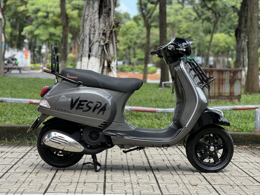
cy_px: 98
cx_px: 130
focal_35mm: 77
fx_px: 578
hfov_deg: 25.3
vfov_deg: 19.1
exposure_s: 1/144
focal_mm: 9
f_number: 2.8
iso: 25
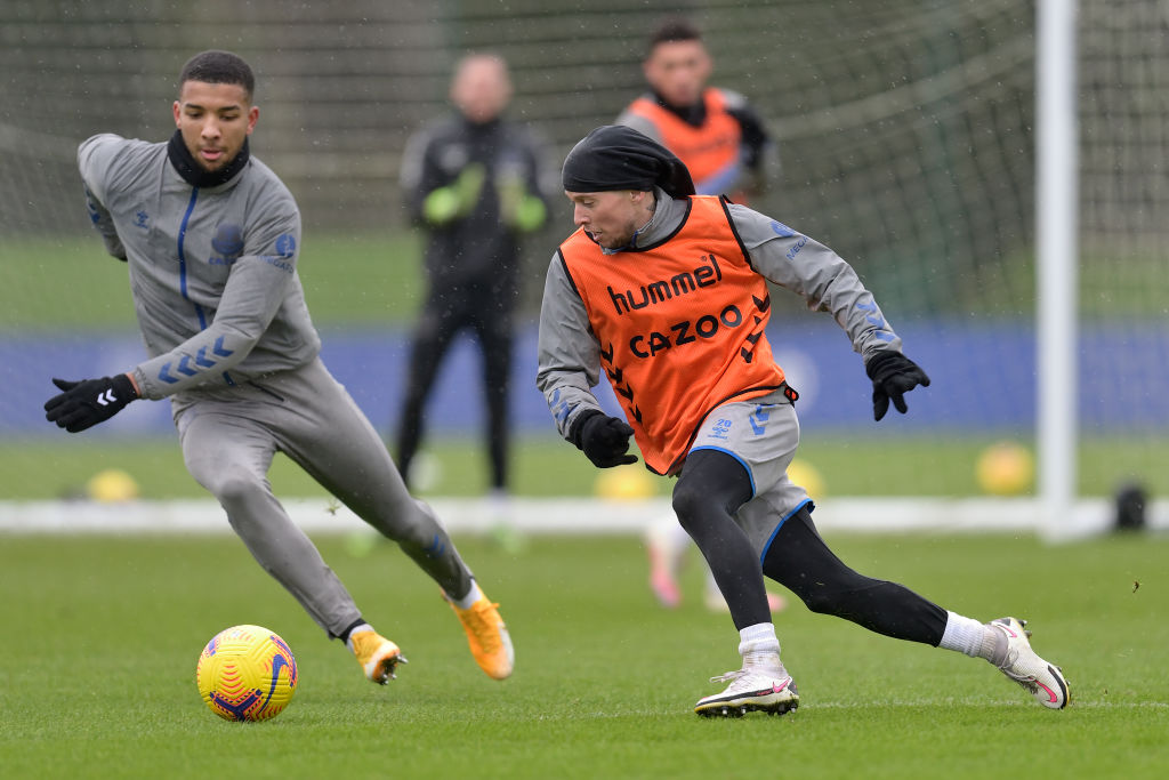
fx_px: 12990
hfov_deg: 5.2
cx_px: 584
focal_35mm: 400
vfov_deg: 3.4
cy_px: 390
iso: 2000
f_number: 2.8
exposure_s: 1/1250
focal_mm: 400
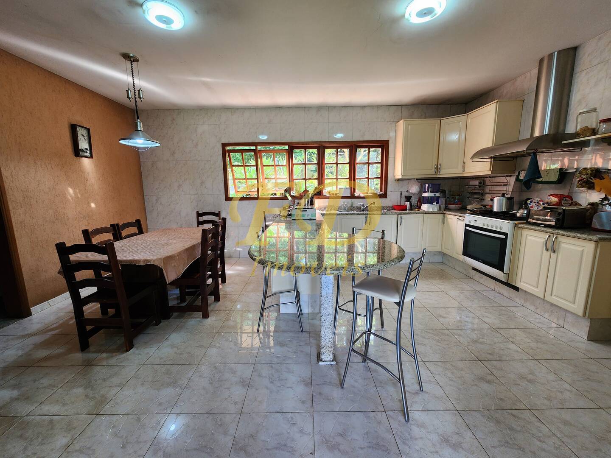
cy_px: 229
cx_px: 306
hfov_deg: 106.2
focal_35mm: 13
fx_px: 229
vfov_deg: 89.9
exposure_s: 1/60
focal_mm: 2.2
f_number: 2.2
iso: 160
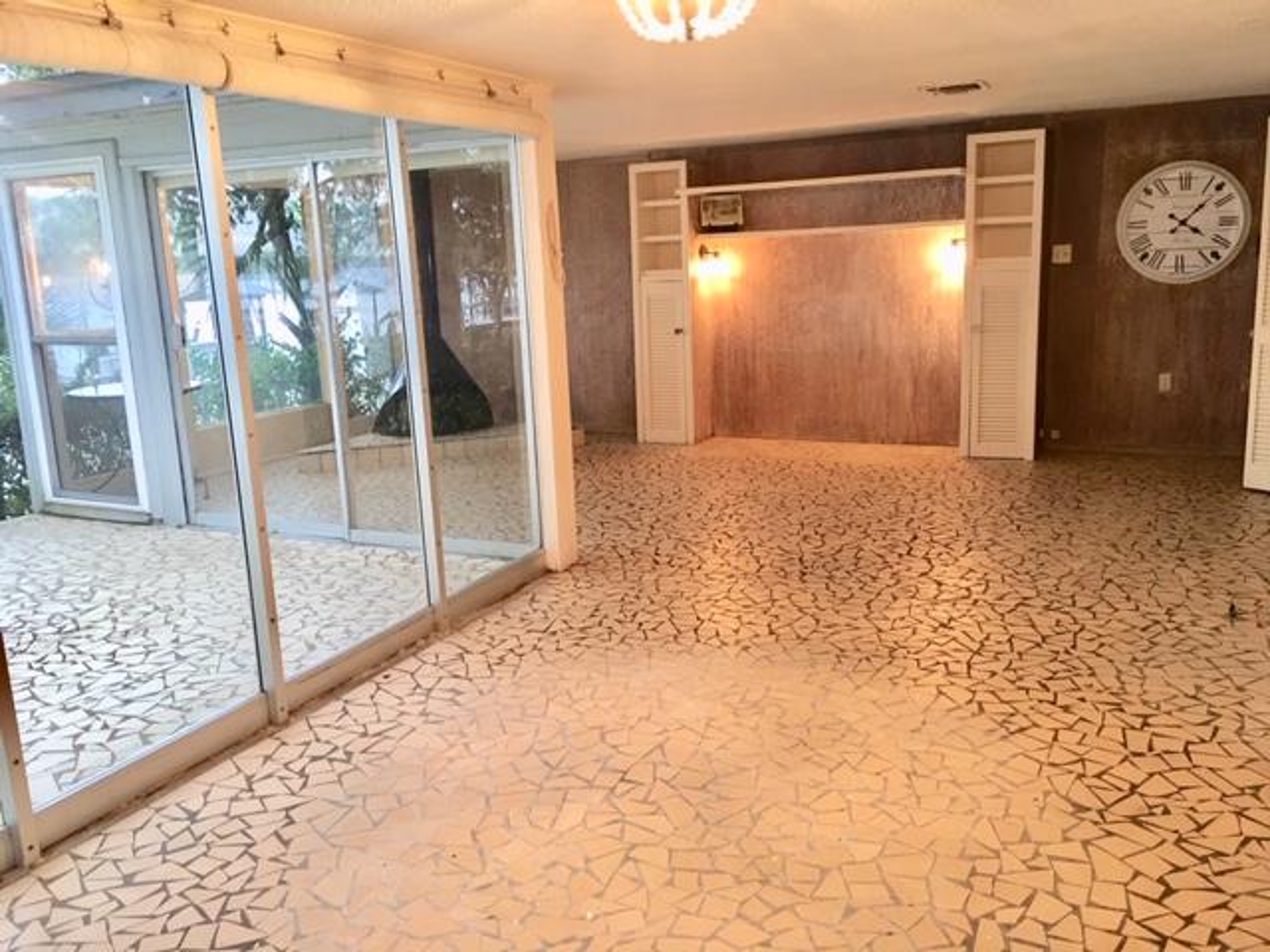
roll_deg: +1.8
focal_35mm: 29
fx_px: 1064
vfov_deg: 48.2
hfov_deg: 61.7
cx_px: 635
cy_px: 476
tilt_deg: -10.6
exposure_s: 1/15
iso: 64
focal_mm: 4.15
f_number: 2.2
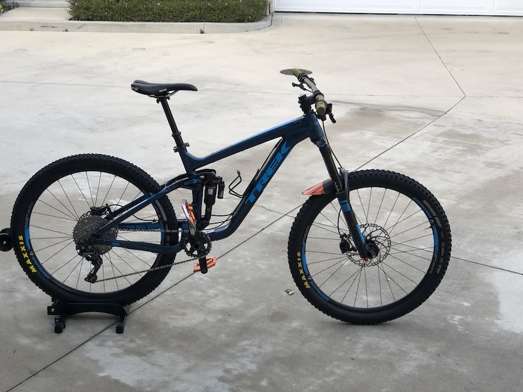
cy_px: 196
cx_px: 262
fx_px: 861
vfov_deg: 25.7
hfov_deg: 33.8
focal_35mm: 57
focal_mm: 6.6
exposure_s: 1/60
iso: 32
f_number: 2.8
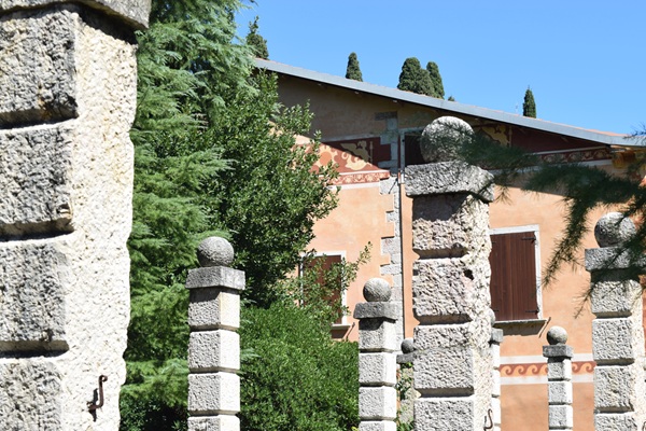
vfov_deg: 16.6
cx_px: 323
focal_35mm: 82
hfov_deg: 24.6
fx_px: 1480
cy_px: 216
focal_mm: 55
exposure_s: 1/125
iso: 125
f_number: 11
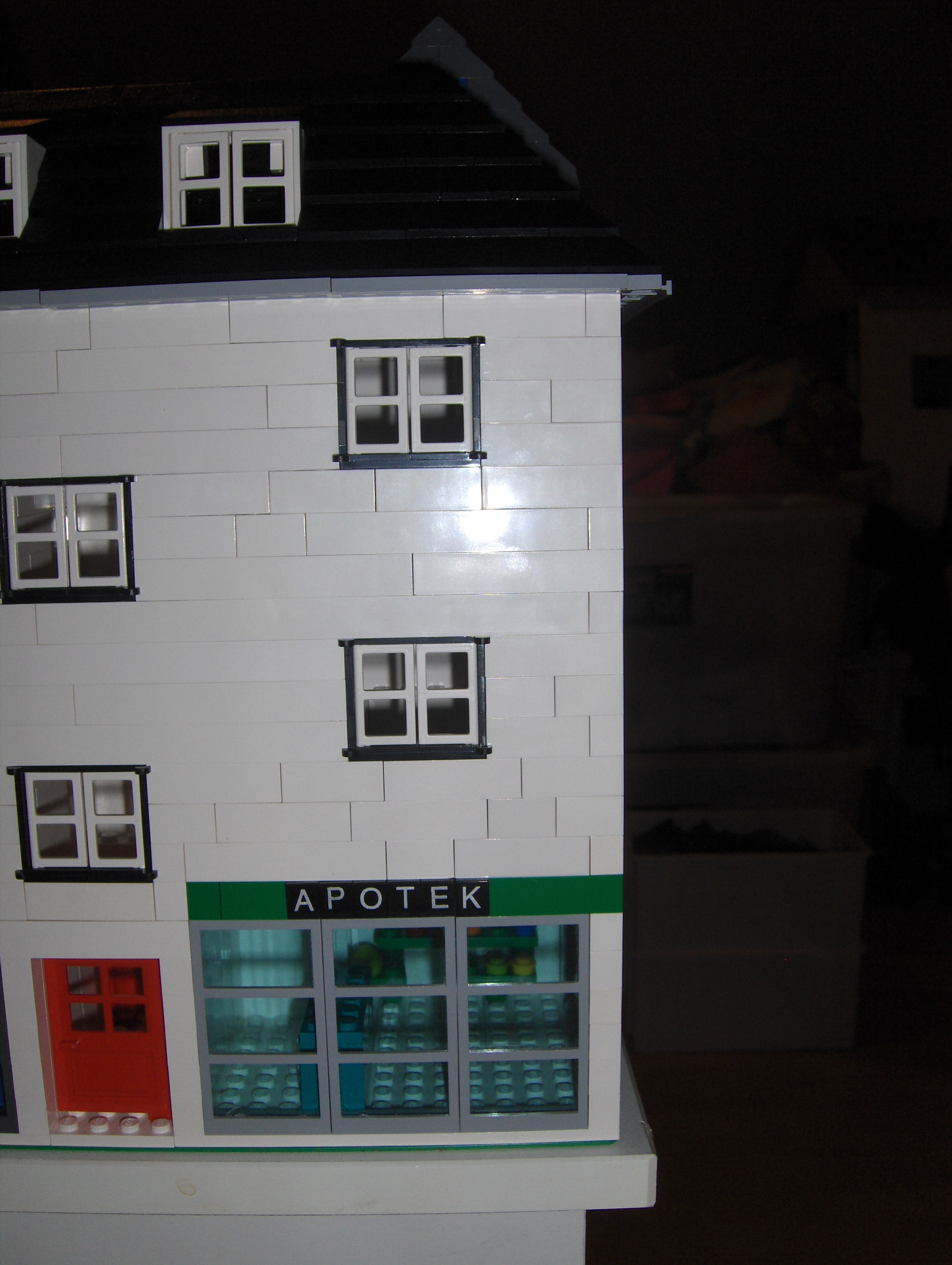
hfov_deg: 40.8
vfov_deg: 52.6
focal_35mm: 35
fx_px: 1281
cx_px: 476
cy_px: 632
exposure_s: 1/60
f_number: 5.5
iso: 100
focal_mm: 7.5
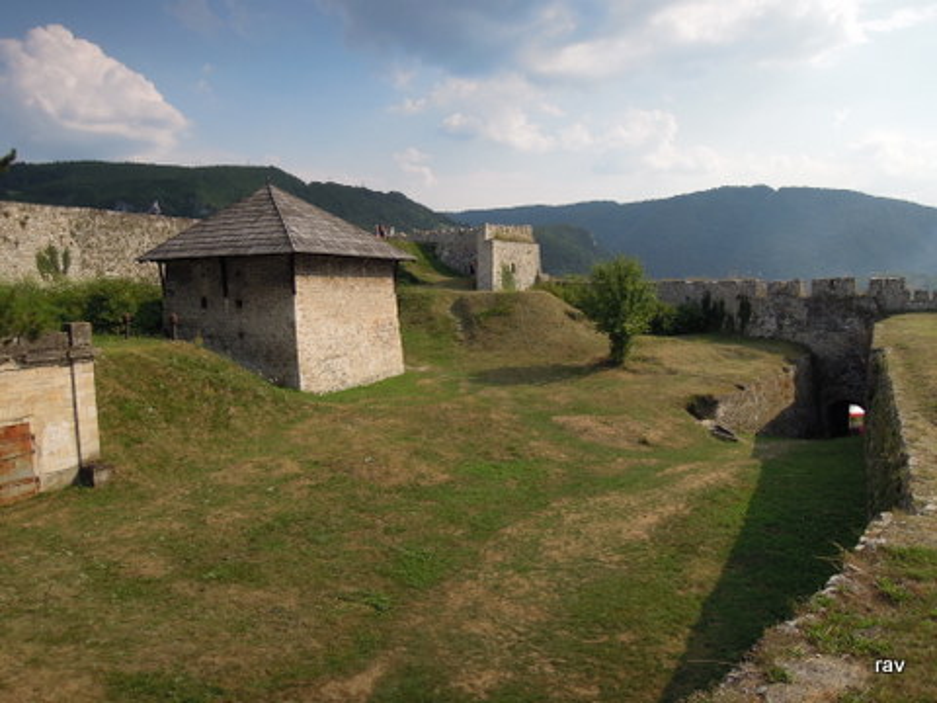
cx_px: 468
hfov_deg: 71.6
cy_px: 352
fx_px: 650
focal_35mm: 24
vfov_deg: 56.8
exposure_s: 1/1600
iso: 160
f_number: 3.2
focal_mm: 4.3
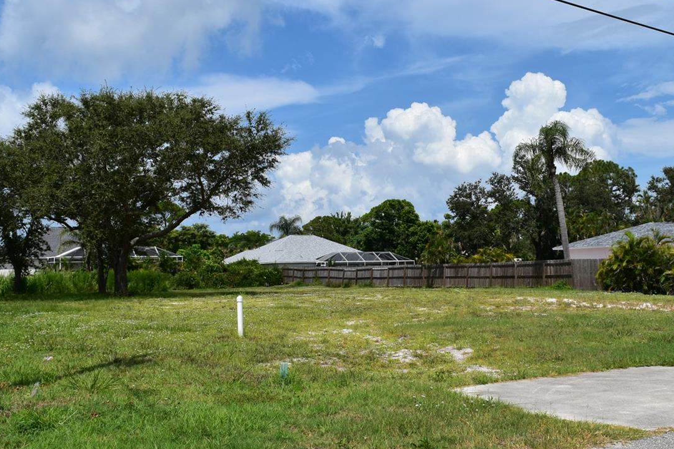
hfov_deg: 48.3
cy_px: 218
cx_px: 383
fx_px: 749
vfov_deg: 33.4
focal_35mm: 40
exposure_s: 1/500
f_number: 11
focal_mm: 18
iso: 280
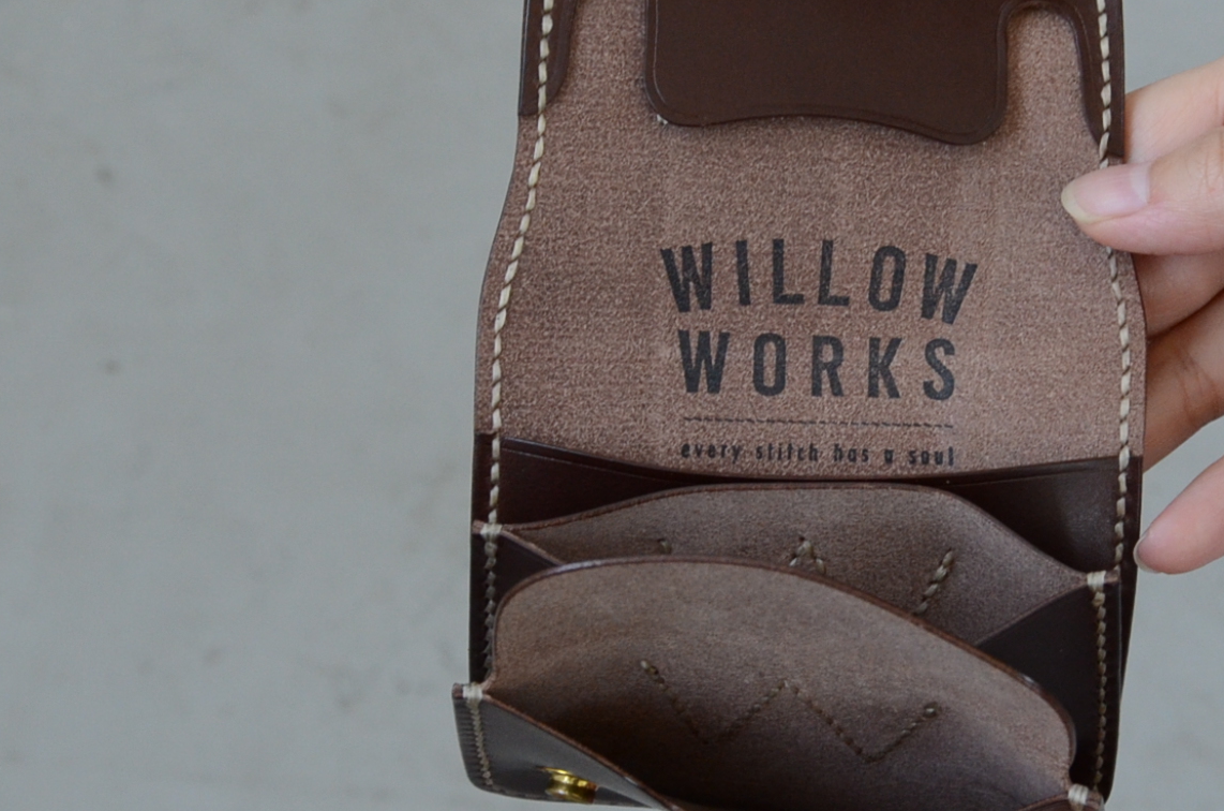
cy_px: 443
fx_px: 4173
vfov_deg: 11.1
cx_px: 865
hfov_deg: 16.6
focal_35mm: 123
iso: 1000
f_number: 5.6
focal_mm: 38
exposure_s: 1/80
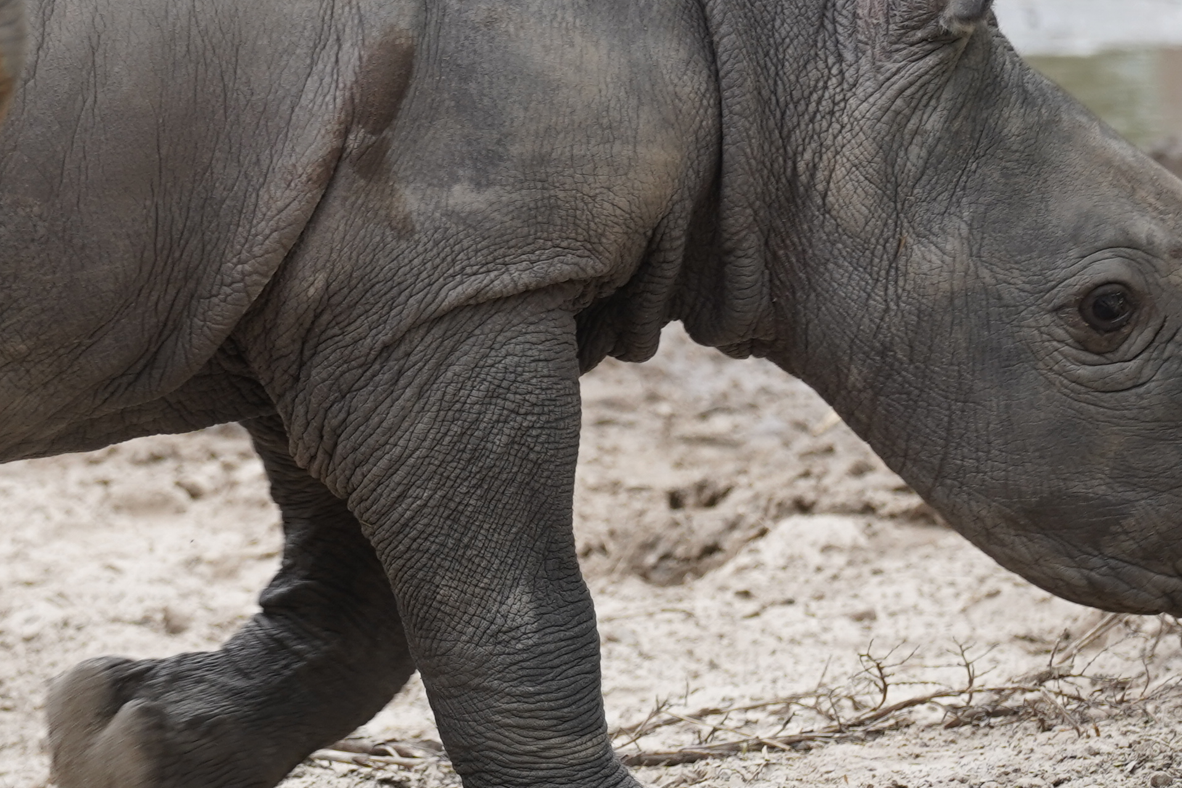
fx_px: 18255
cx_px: 264
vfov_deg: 2.5
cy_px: 487
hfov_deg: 3.7
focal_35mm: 556
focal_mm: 181
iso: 320
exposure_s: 1/320
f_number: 5.6
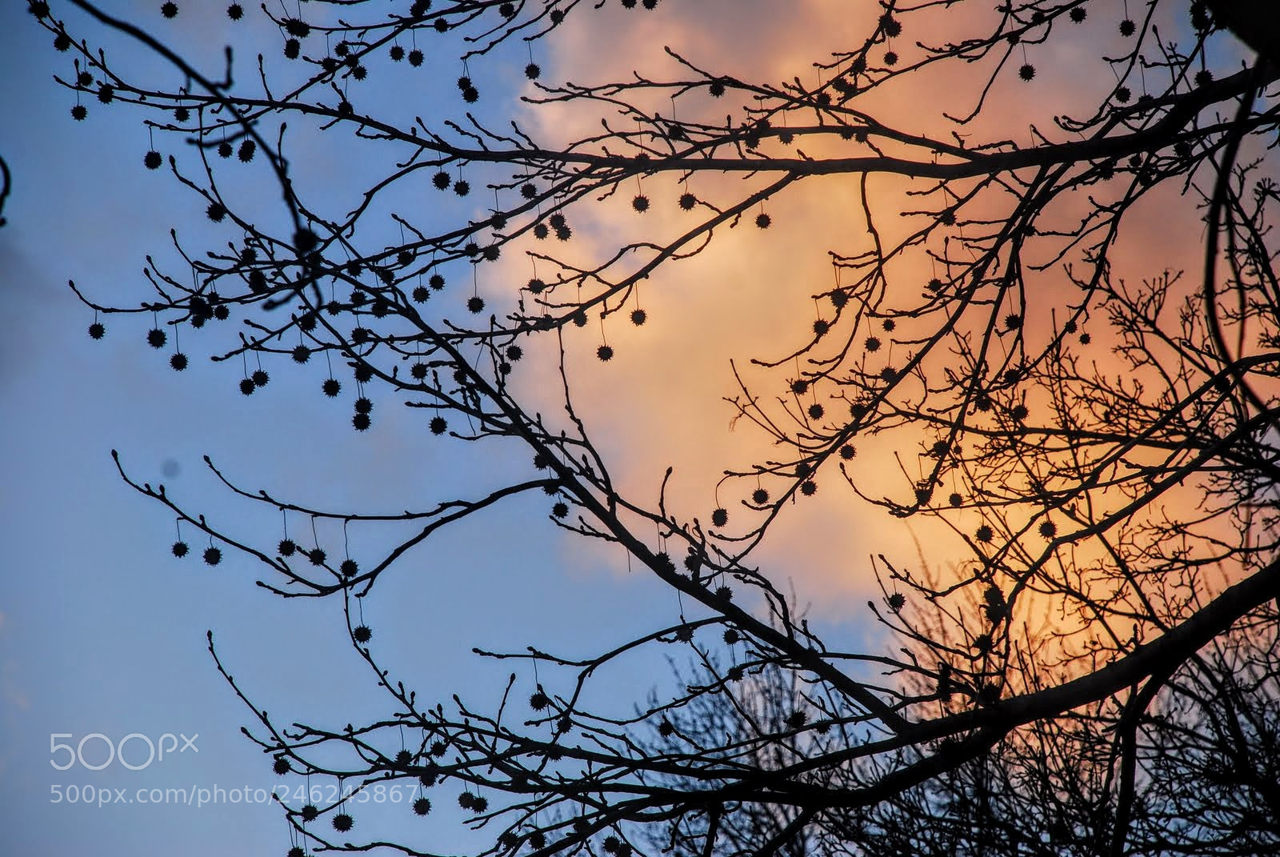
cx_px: 640
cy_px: 428
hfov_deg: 10.1
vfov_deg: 6.8
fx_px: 7208
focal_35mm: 202
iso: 100
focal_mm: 135
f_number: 8
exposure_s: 1/60
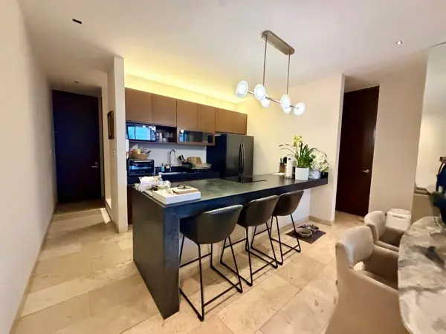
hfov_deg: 102.1
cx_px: 223
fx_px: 180
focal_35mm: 14
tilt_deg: -6.7
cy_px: 167
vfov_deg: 85.7
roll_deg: -1.8
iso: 1000
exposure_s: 1/60
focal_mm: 2.22
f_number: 2.2
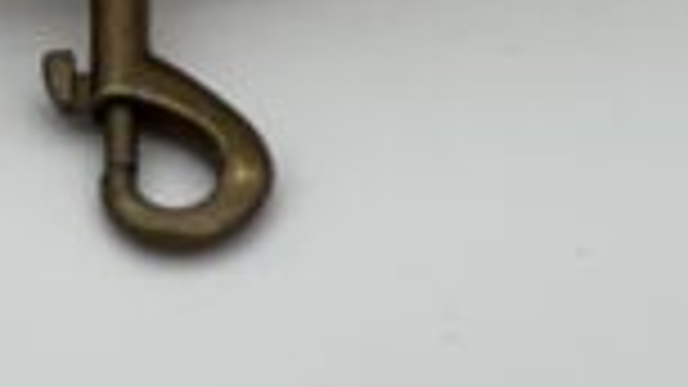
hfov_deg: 4.9
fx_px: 7989
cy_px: -675
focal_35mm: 438
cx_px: -144
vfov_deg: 2.7
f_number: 2.8
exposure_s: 1/121
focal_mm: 9
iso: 40
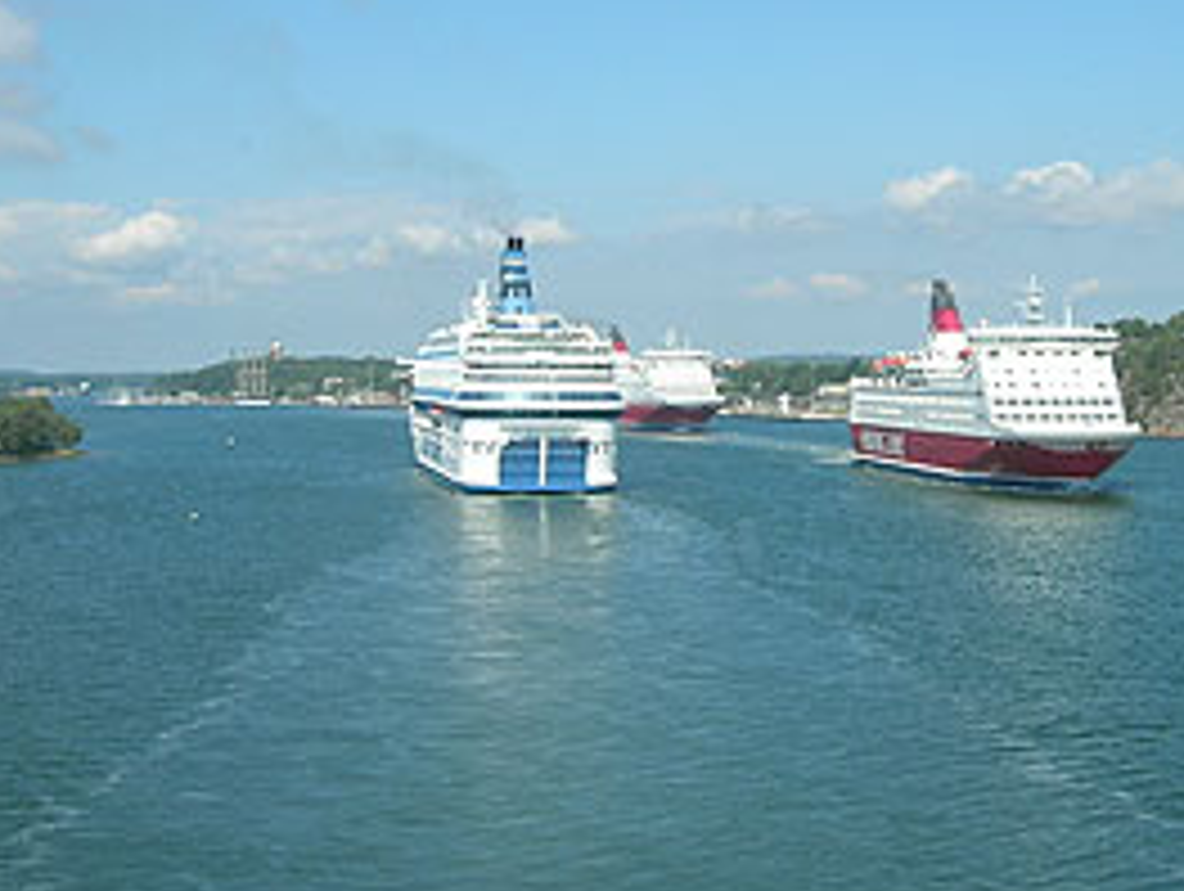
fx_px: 2226
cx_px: 815
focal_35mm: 65
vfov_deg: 22.6
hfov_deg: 29.5
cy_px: 382
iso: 64
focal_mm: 7.8
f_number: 4.8
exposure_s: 1/507
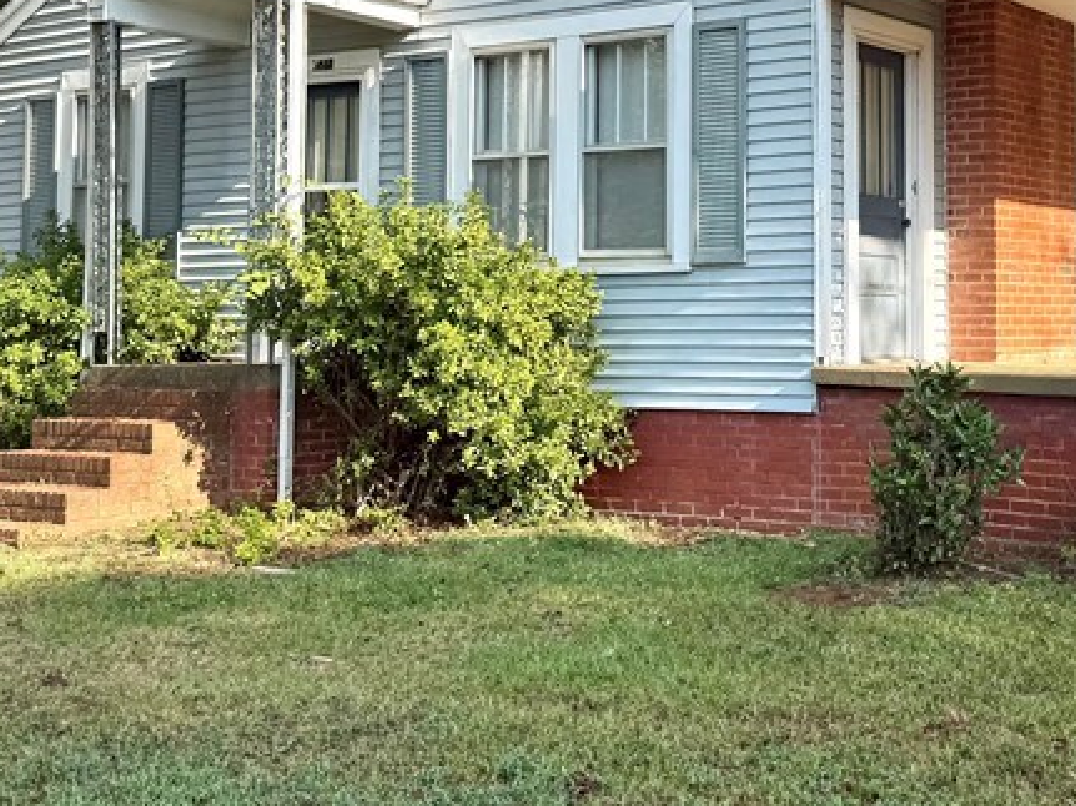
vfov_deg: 25.2
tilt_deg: +5.5
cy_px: 167
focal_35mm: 57
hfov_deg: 33.1
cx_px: 811
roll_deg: -0.1
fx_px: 1771
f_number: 1.78
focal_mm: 6.76
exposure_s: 1/1211
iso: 80
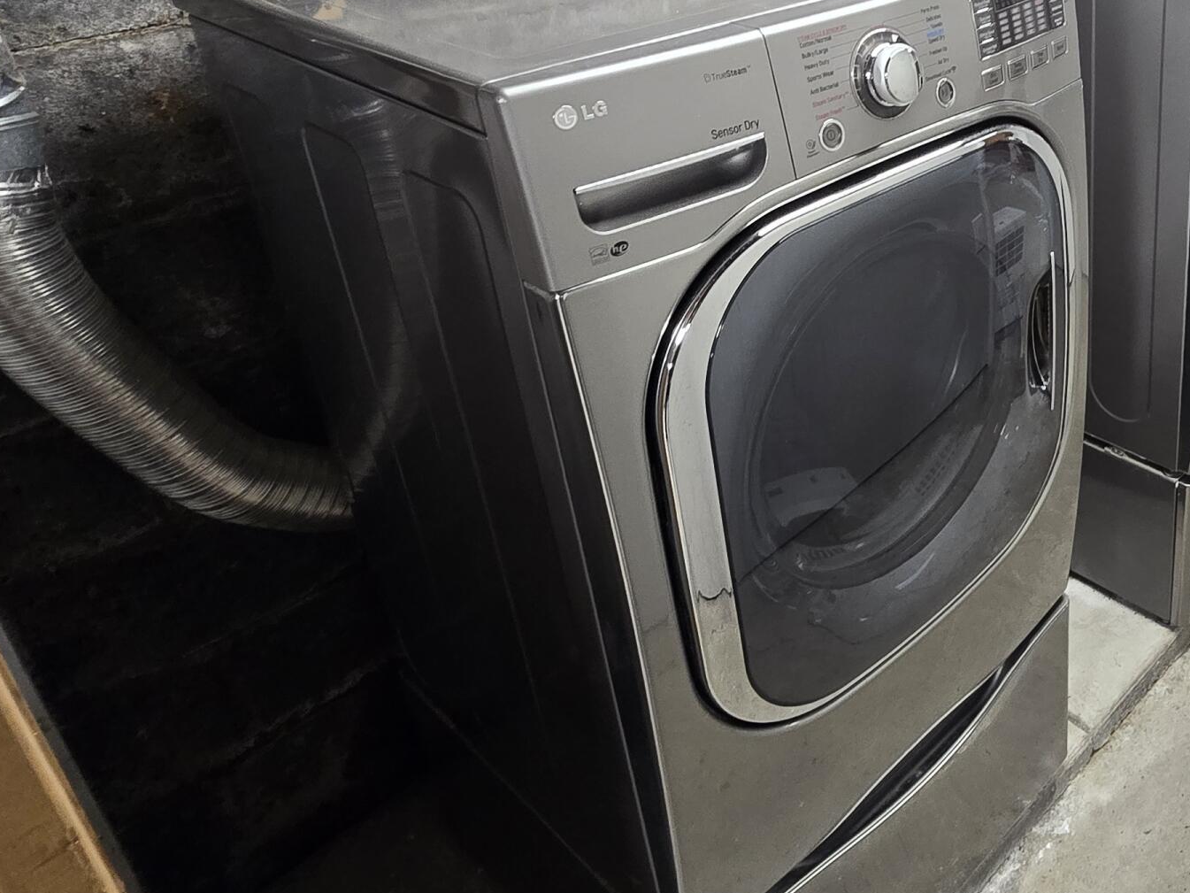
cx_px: 1051
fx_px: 997
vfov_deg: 46.6
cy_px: 231
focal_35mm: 29
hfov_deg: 54.4
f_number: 2.2
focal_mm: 2.2
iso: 200
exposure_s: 1/60
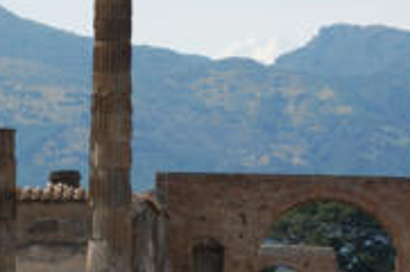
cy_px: 37
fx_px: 3740
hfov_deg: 6.3
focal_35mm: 329
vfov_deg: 4.2
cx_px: 52
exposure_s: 1/800
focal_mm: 66
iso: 200
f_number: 7.1
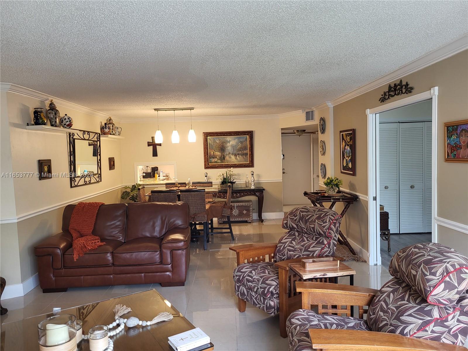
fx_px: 352
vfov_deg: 53.1
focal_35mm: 26
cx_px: 234
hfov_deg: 67.3
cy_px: 176
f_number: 1.8
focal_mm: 5.4
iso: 160
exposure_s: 1/60
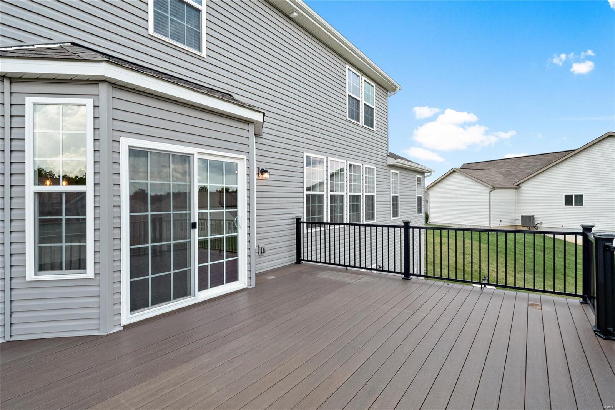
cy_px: 205
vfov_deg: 67.4
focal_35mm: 18
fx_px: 307
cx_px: 308
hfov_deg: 90.0
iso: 400
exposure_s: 1/250
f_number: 8
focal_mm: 9
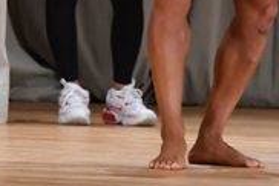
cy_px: -155
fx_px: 7147
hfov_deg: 2.2
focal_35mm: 923
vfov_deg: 1.5
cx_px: 41
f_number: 5.6
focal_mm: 145
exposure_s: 1/400
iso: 3200
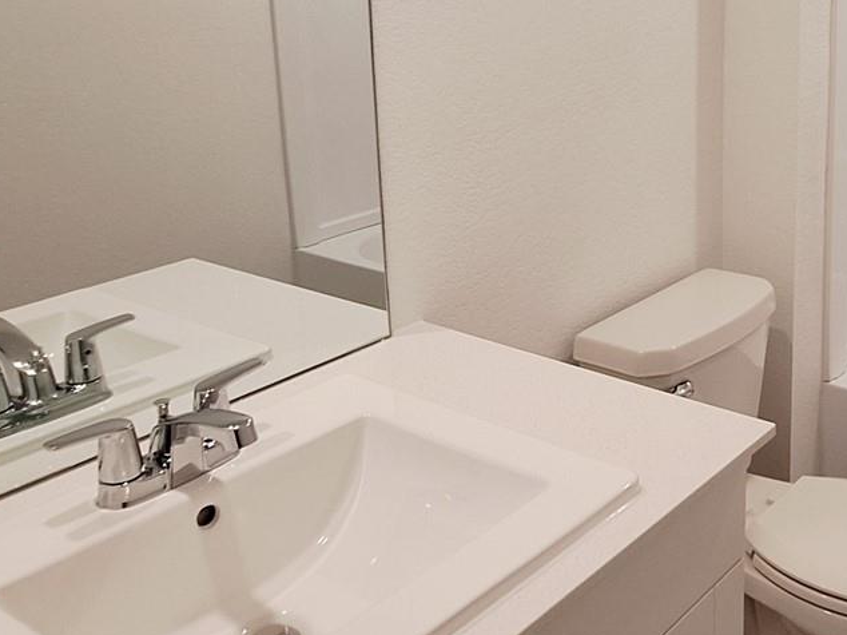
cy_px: 150
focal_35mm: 42
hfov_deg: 42.2
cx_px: 712
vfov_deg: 33.6
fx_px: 1027
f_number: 2.2
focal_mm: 1.74
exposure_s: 1/40
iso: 64
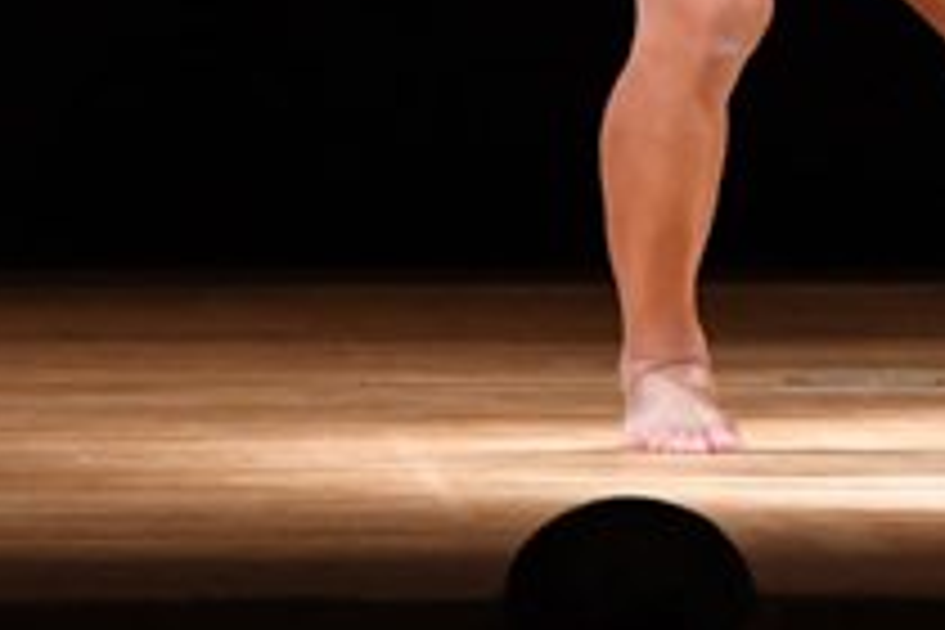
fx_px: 21760
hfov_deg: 2.5
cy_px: -387
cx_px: 988
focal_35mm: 829
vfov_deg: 1.7
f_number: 5.6
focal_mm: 150
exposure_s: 1/400
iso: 4000
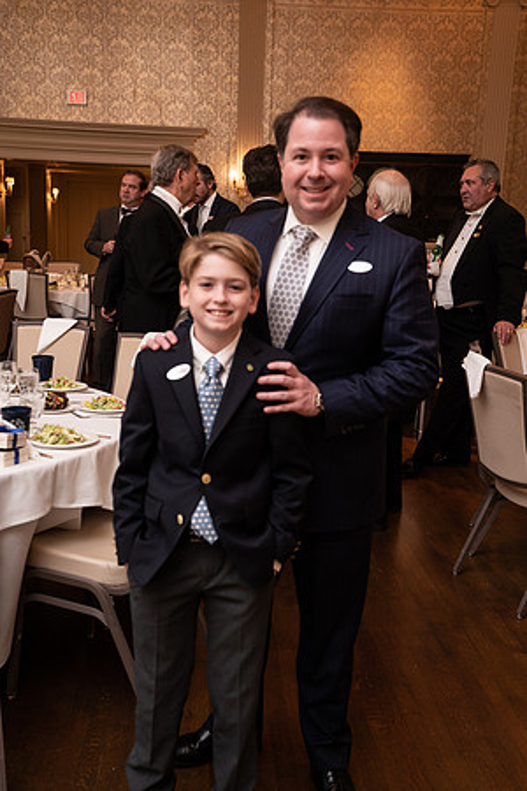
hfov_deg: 32.6
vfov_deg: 47.4
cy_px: 396
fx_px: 900
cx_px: 264
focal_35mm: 41
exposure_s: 1/40
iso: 800
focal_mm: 41
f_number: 4.5
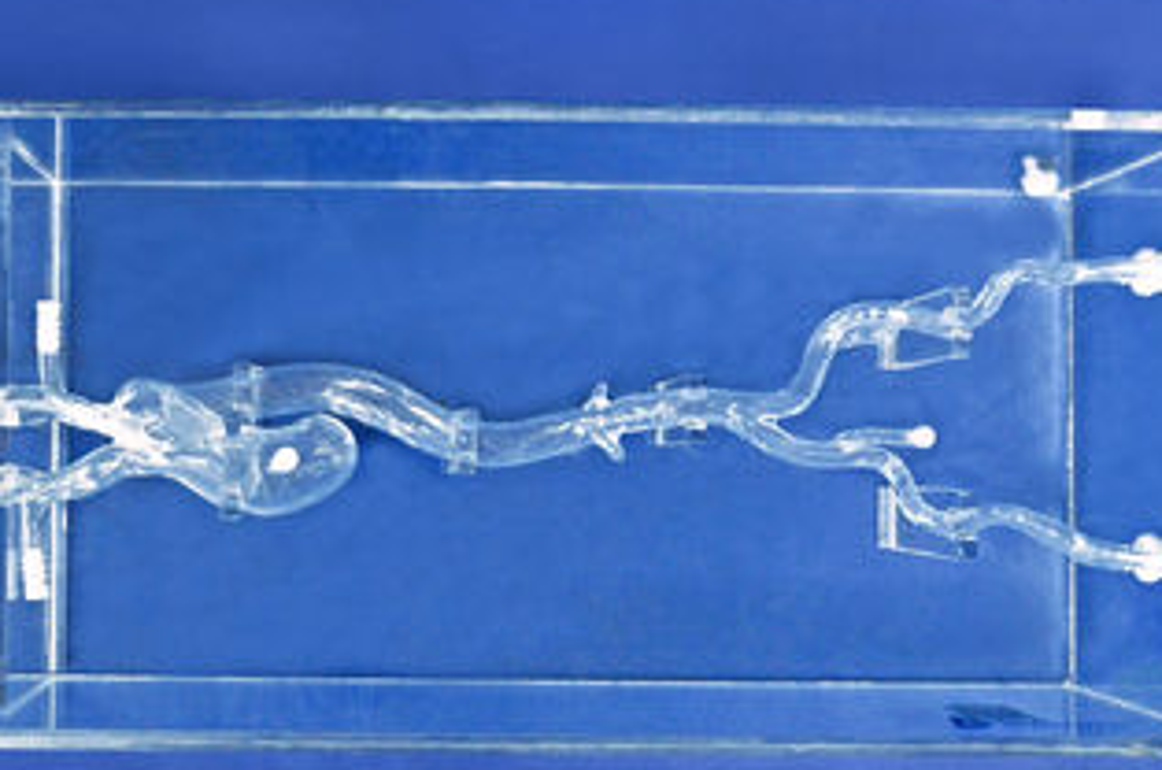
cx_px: 359
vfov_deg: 31.0
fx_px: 1385
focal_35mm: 43
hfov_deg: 44.6
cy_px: 411
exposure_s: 1/25
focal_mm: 18
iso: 800
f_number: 7.1
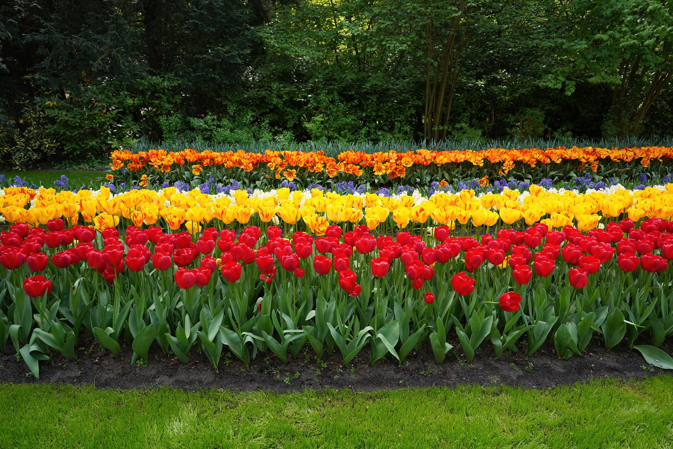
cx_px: 336
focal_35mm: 24
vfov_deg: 53.1
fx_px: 449
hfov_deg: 73.7
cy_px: 224
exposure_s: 1/100
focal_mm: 24
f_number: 5
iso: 100
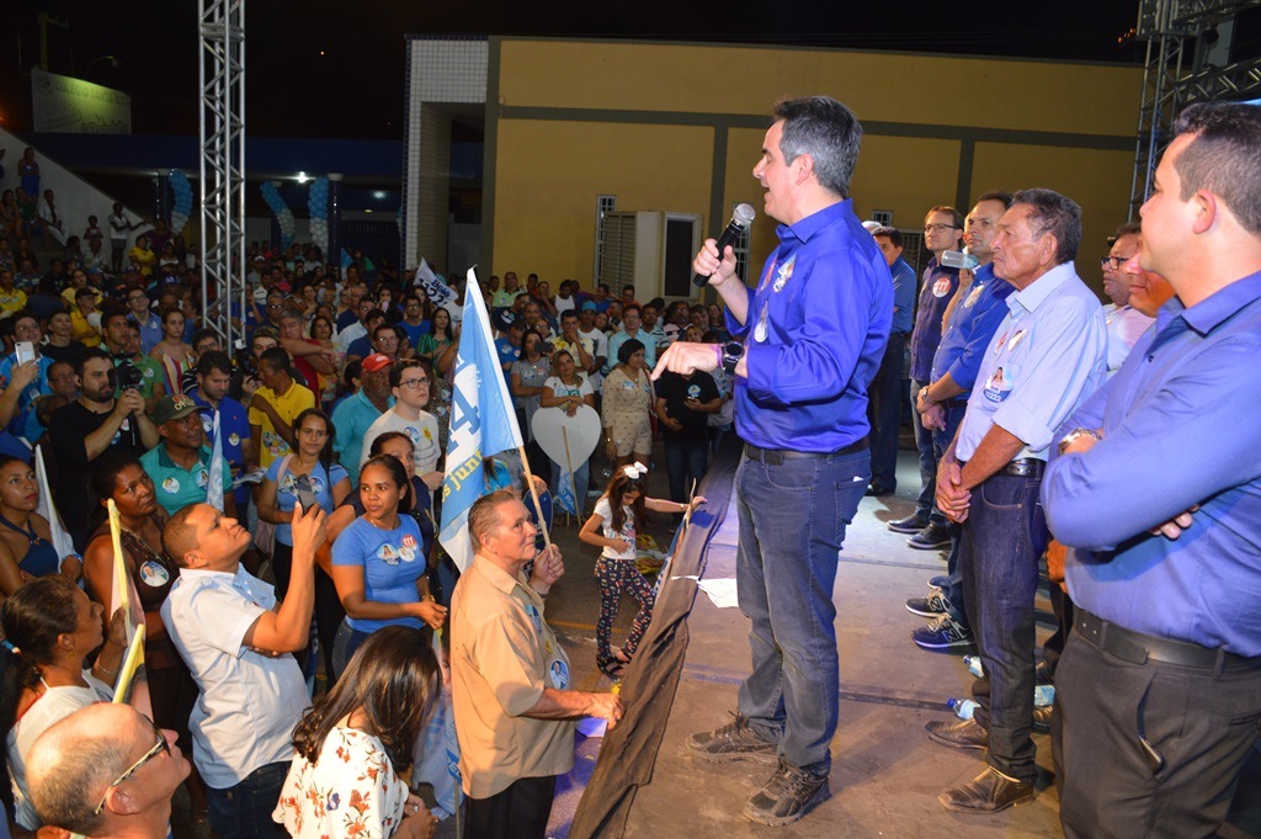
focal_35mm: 27
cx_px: 630
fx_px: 945
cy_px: 420
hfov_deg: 67.4
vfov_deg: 47.9
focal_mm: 18
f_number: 4
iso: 400
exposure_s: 1/60
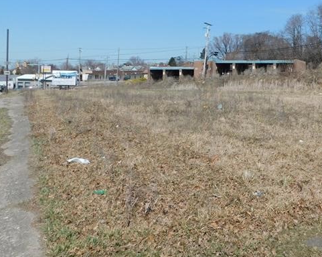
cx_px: 222
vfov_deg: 37.8
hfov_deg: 46.0
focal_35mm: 39
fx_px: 371
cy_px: 88
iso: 125
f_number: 6
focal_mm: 4.1
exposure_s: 1/640
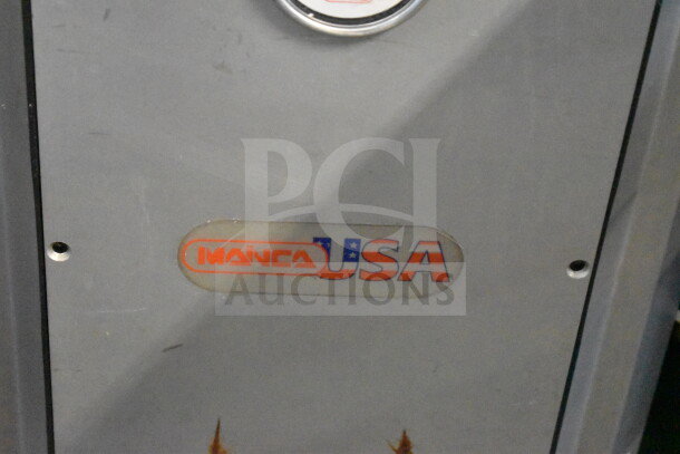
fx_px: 1559
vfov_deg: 16.6
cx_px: 340
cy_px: 227
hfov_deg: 24.6
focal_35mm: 82
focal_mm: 55
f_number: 5.6
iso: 25600
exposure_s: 1/60
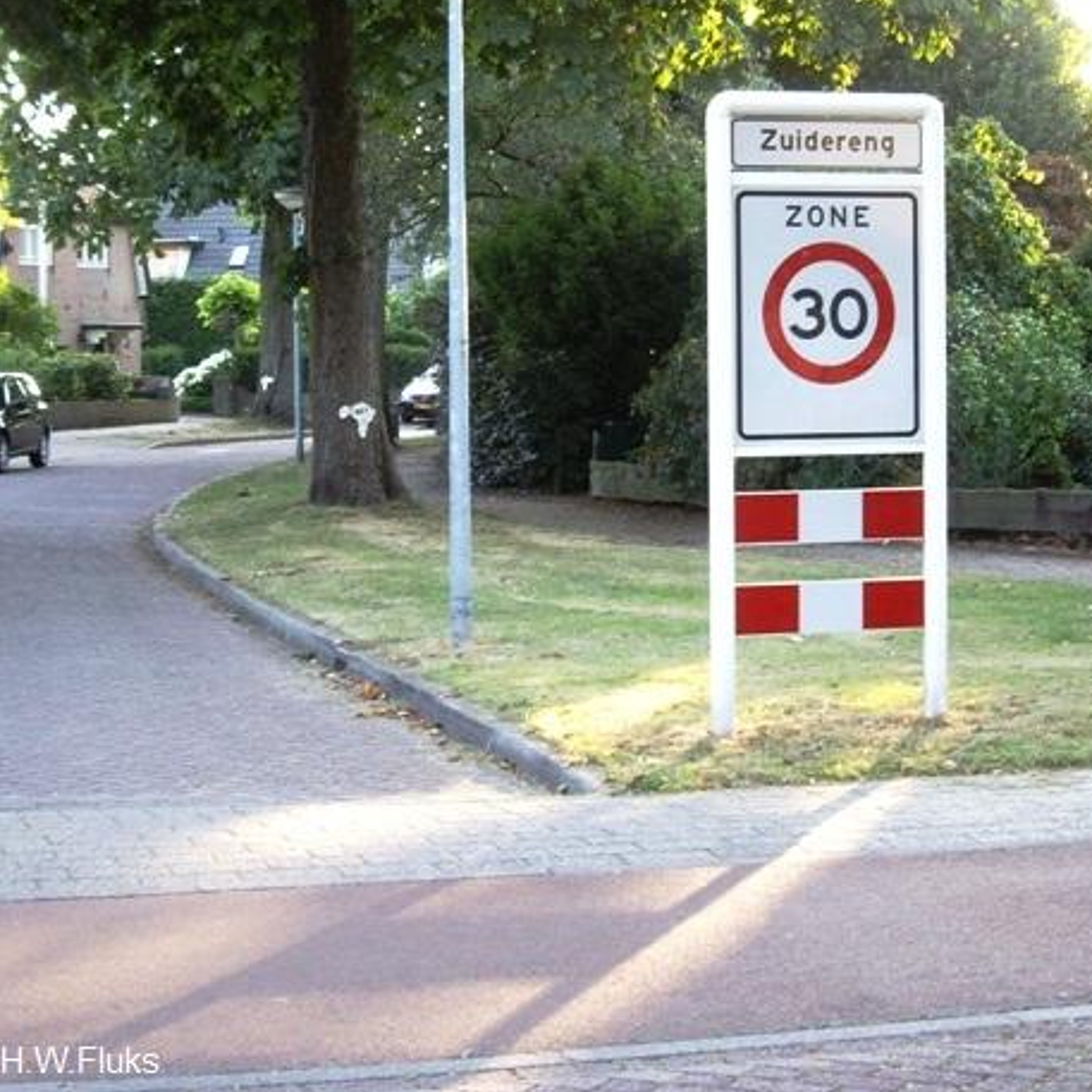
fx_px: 1677
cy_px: 523
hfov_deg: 35.8
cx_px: 707
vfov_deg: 36.1
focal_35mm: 47
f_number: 2.8
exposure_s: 1/60
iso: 200
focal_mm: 7.9
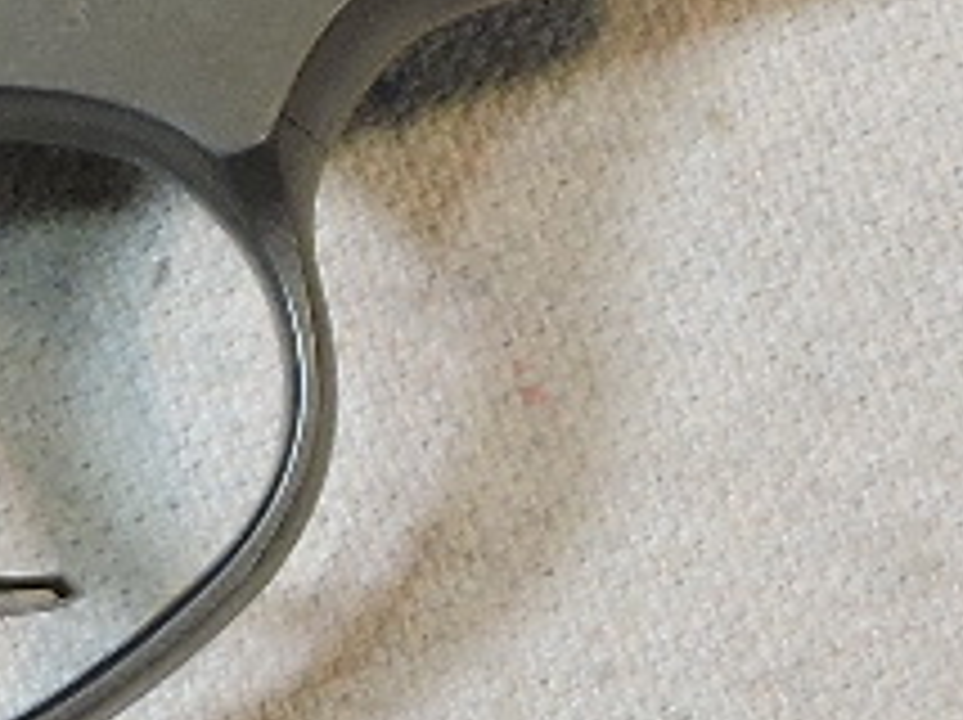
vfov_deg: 4.2
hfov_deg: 5.6
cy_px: -130
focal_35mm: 352
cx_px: 585
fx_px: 9781
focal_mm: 8.4
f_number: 3.5
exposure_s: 1/50
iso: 160
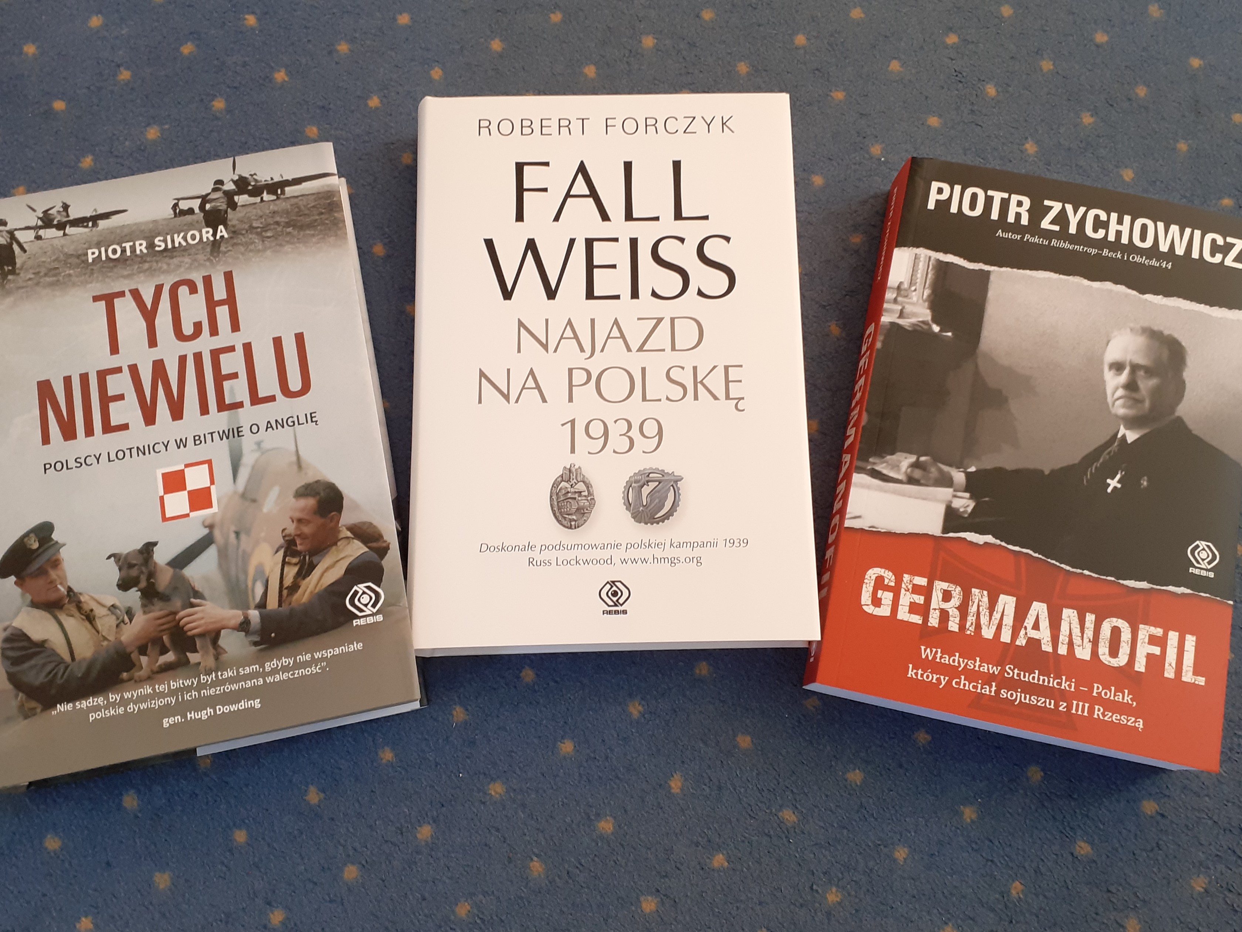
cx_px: 621
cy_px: 466
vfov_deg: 51.4
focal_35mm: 27
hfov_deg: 65.3
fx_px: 969
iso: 160
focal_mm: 3.6
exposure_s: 1/50
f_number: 1.9
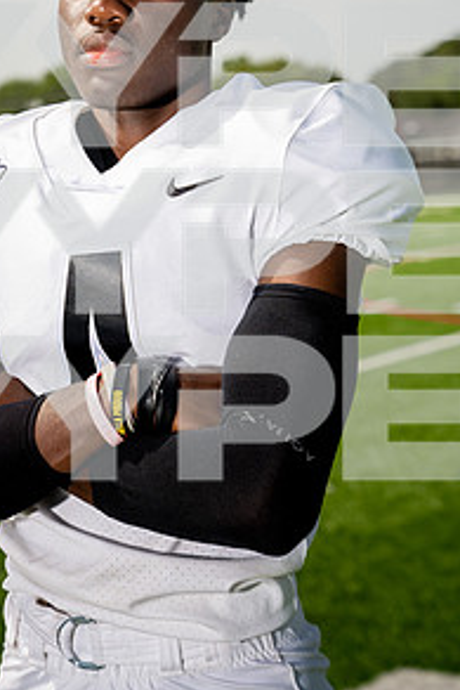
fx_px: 1742
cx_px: 156
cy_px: 243
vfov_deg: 22.3
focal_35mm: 91
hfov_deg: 15.0
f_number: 4.5
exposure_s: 1/1250
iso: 100
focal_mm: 59
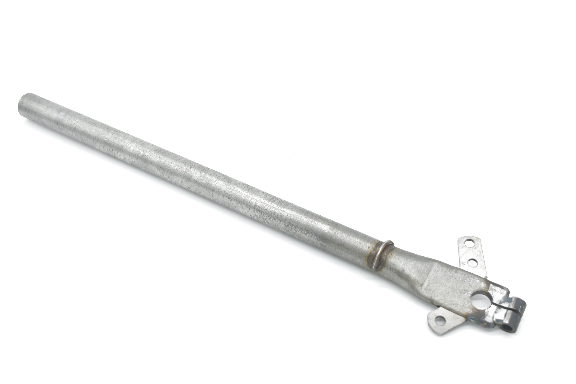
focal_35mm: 40
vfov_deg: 33.0
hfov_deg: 47.9
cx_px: 288
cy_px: 192
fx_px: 648
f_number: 5.6
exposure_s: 1/125
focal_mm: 27
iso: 100
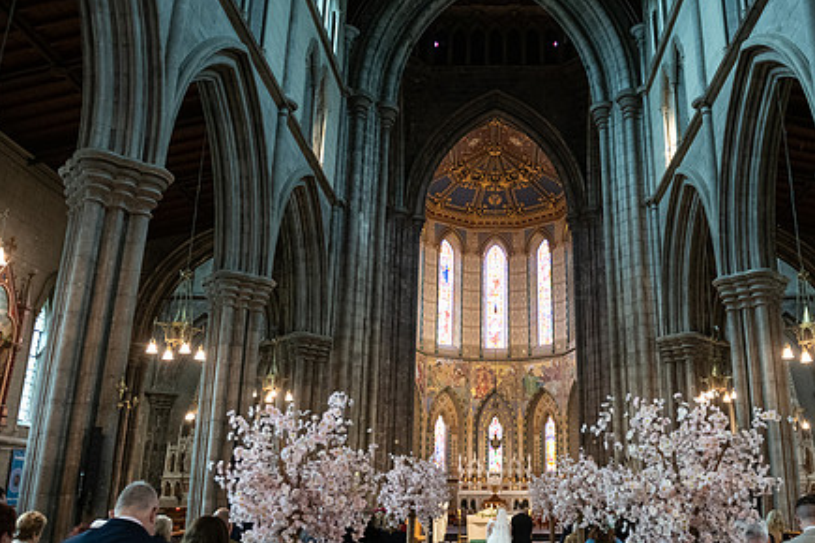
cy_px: 269
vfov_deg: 41.1
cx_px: 489
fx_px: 724
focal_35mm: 32
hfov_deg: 58.3
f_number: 3.5
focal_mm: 24
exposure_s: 1/160
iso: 1250
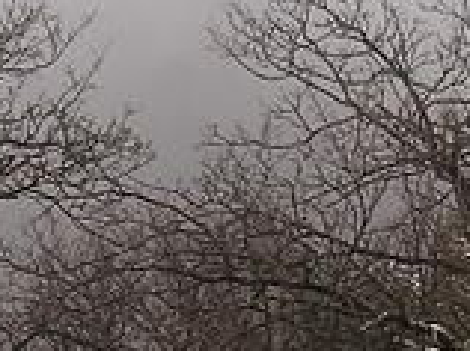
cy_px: 259
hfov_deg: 12.8
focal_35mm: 154
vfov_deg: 9.6
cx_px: 57
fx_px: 2088
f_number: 2.8
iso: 100
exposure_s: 1/359
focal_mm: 5.8
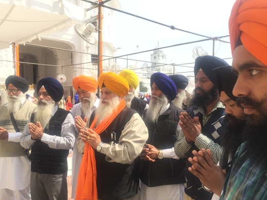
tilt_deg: -2.6
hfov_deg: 56.8
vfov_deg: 44.1
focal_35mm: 32
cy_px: 110
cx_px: 130
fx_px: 247
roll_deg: -0.8
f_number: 2.2
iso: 32
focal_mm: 4.15
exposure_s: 1/1236
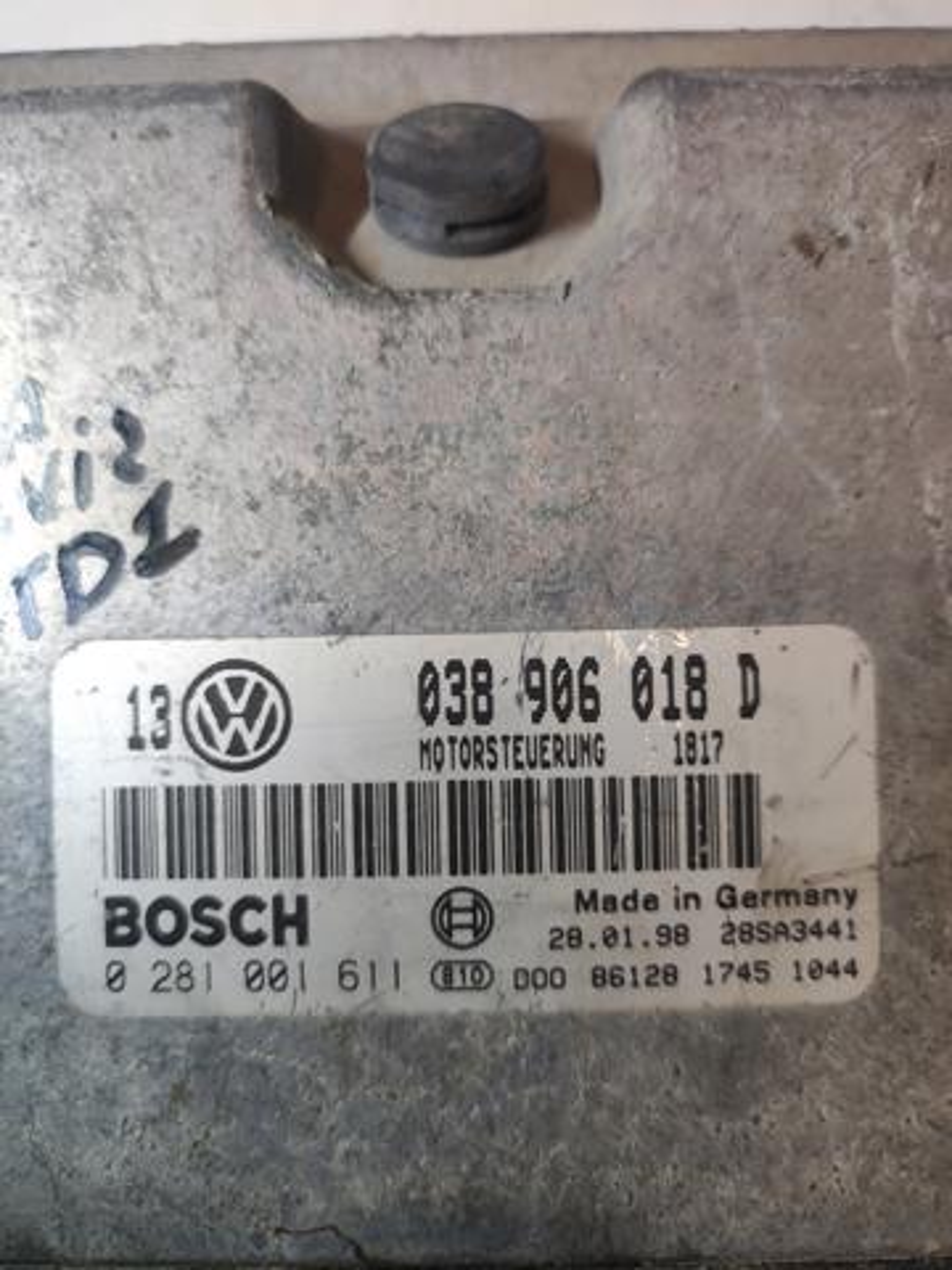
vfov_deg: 69.4
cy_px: 635
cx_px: 476
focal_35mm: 25
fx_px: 917
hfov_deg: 54.9
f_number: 1.79
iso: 159
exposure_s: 1/100
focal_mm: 4.7
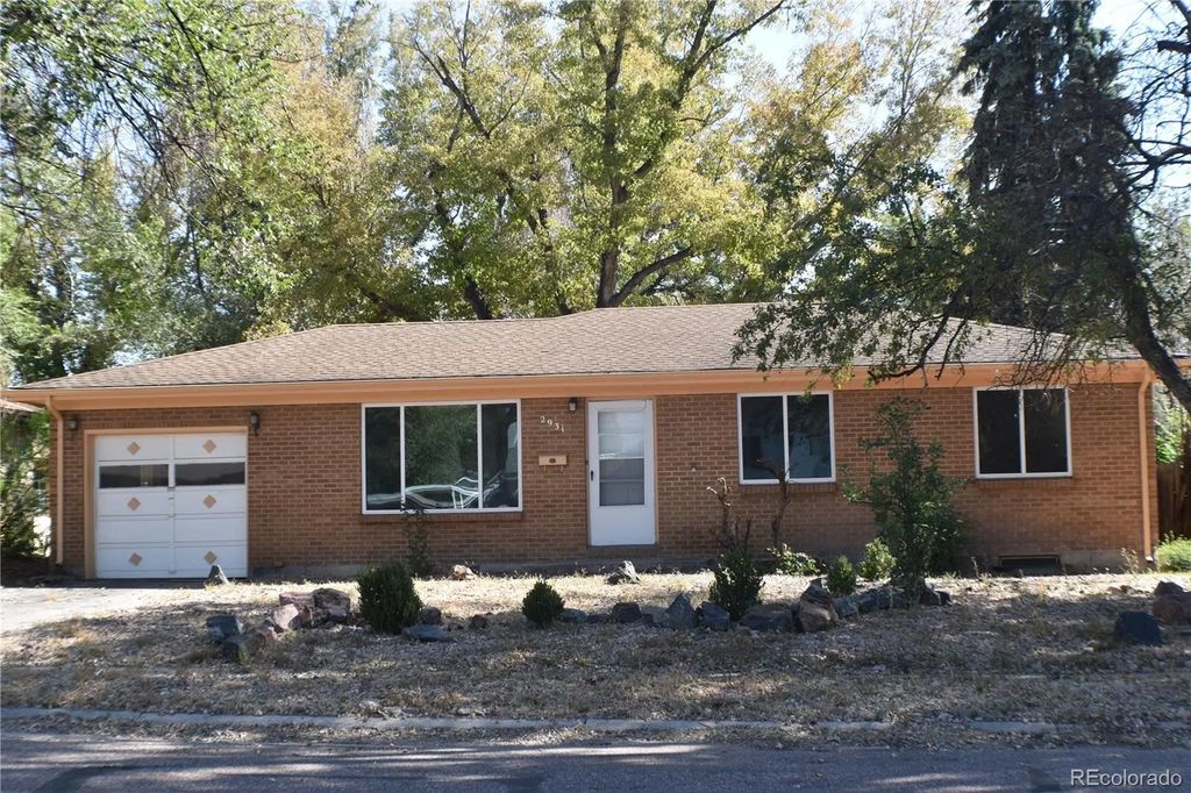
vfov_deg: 20.1
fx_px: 2232
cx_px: 596
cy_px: 396
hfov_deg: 29.9
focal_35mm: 68
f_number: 8
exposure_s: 1/250
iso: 360
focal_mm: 45
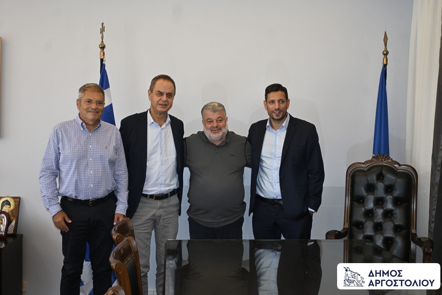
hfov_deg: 45.0
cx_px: 221
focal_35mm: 44
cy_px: 148
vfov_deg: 30.9
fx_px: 534
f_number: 4.8
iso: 1000
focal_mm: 29
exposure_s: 1/60
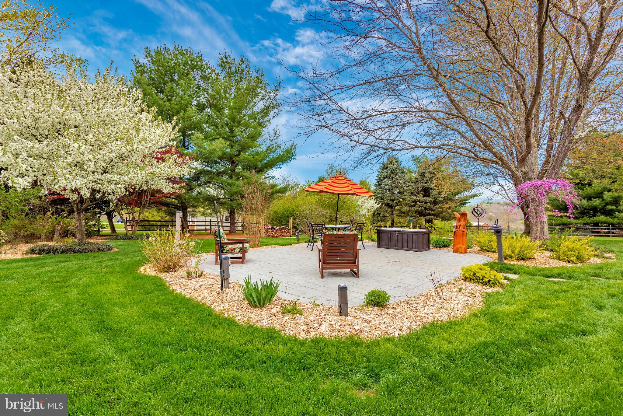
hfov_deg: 96.7
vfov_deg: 73.8
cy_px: 208
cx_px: 312
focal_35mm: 16
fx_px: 277
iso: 200
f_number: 8
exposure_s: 1/250
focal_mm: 16
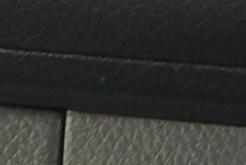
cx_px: 383
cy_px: -373
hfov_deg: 7.1
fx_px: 1957
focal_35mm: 286
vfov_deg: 4.6
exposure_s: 1/60
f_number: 5
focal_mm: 6.4
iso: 200
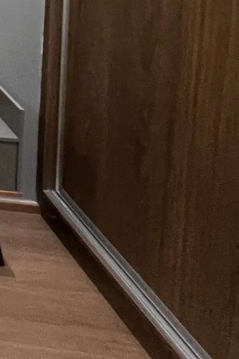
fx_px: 557
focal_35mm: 56
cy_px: -183
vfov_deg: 26.0
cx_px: -388
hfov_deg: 13.5
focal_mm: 1.57
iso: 400
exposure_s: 1/60
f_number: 1.8
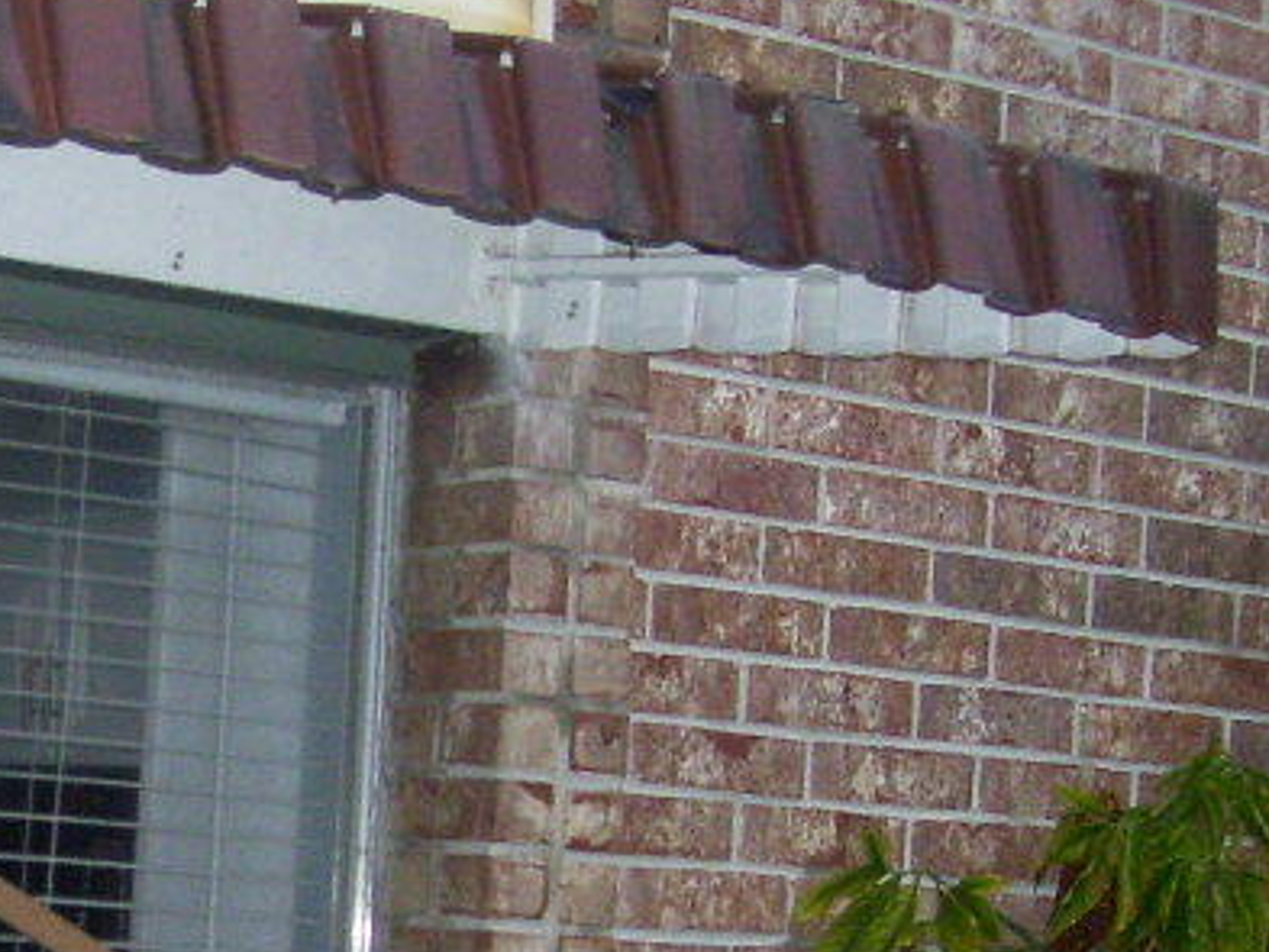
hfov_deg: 17.1
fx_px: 4034
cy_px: 1042
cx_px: -252
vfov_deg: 13.2
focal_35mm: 110
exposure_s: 1/60
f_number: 2.7
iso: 200
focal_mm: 6
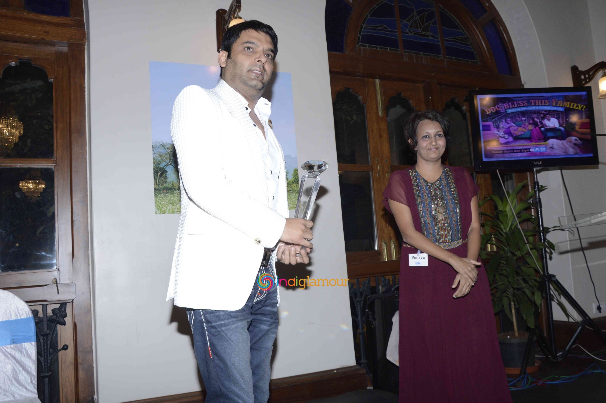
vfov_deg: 41.6
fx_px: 530
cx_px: 303
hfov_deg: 59.5
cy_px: 202
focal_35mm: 32
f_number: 8
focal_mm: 21
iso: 800
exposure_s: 1/160
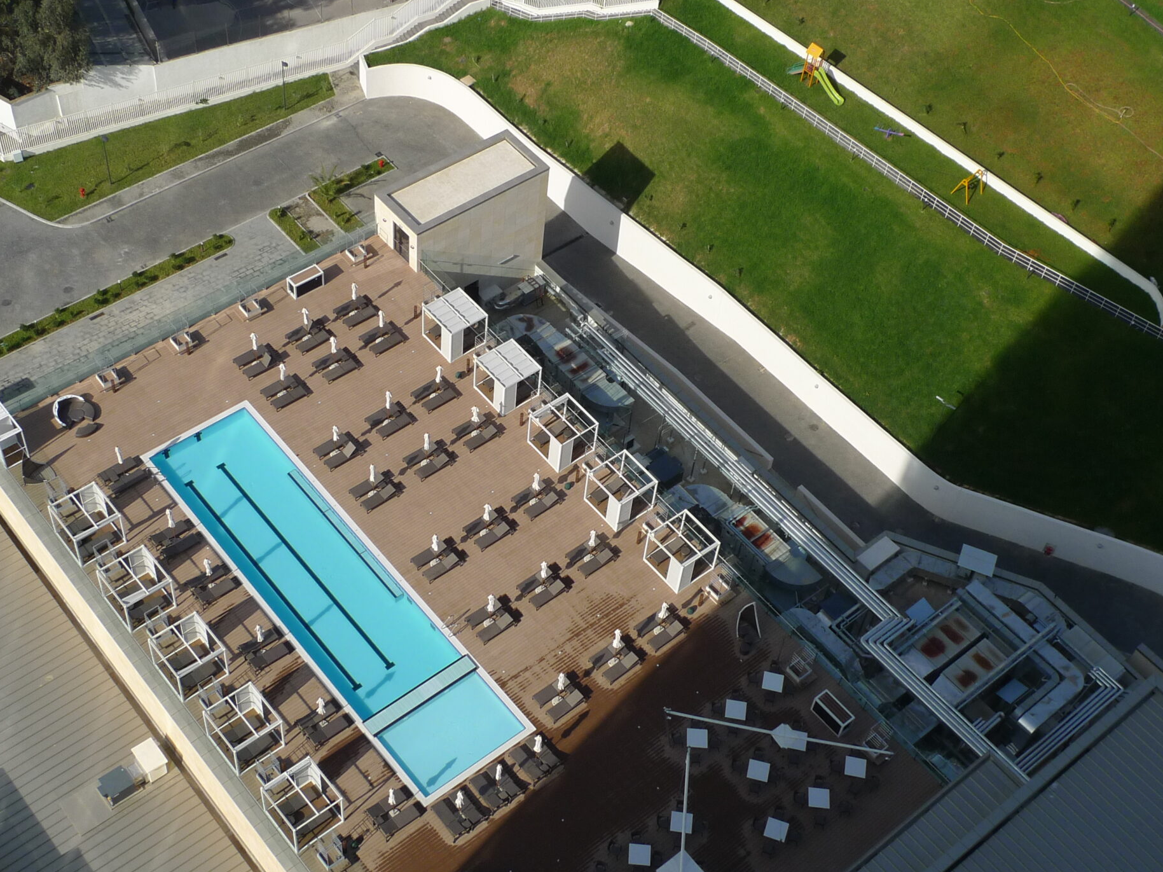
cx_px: 565
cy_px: 415
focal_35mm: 49
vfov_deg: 29.7
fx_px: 1646
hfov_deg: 38.9
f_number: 4.5
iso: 100
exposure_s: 1/1000
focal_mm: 7.4
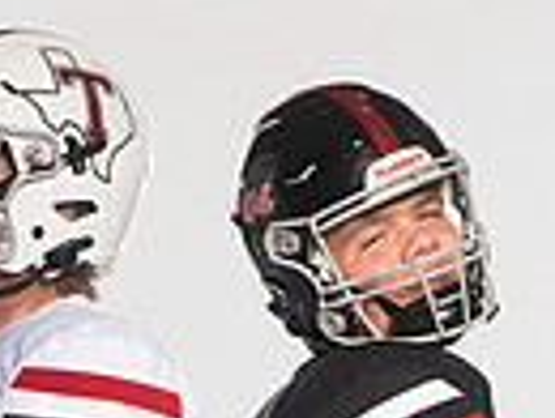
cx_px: 218
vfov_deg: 8.3
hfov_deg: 11.9
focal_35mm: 166
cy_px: 943
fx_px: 2666
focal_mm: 50
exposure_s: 1/200
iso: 500
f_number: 6.3
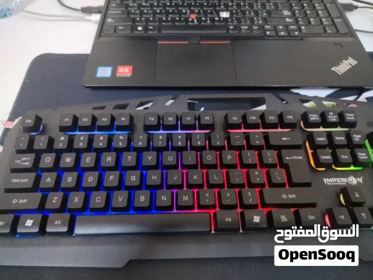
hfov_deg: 71.6
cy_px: 140
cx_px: 186
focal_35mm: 24
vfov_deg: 56.8
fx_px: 259
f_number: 1.75
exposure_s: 1/25
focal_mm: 5.25
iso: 603
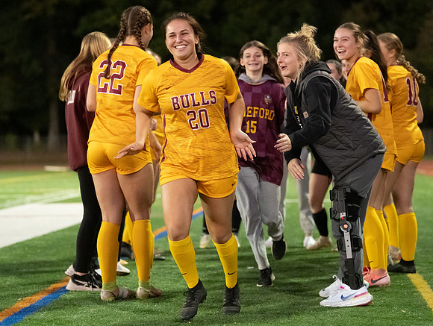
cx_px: 183
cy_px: 162
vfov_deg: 12.3
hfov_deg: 16.3
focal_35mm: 121
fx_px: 1510
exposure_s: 1/640
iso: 14400
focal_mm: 87
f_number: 2.8
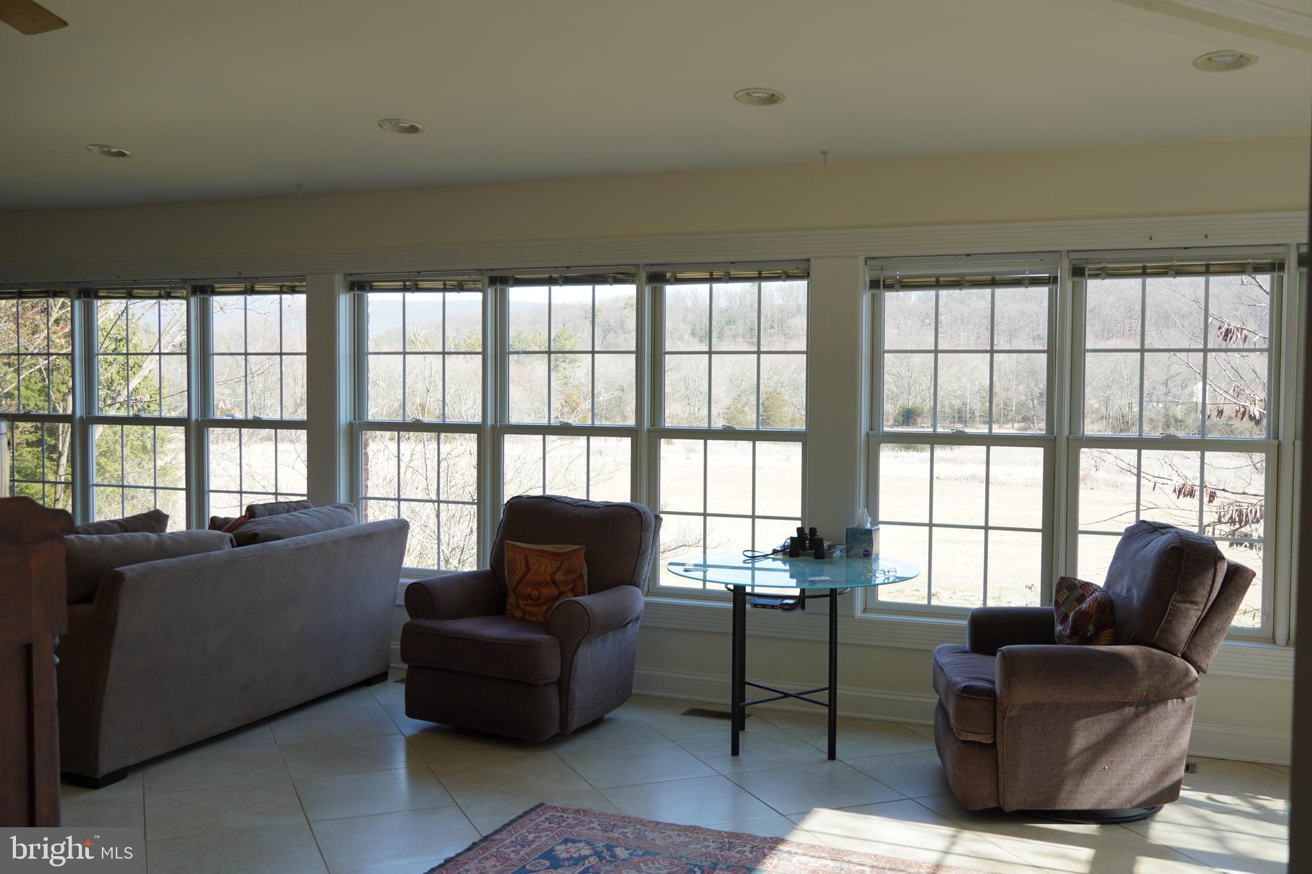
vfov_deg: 36.9
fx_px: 1312
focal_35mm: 36
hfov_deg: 53.1
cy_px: 437
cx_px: 656
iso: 100
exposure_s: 1/80
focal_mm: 24
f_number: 4.5
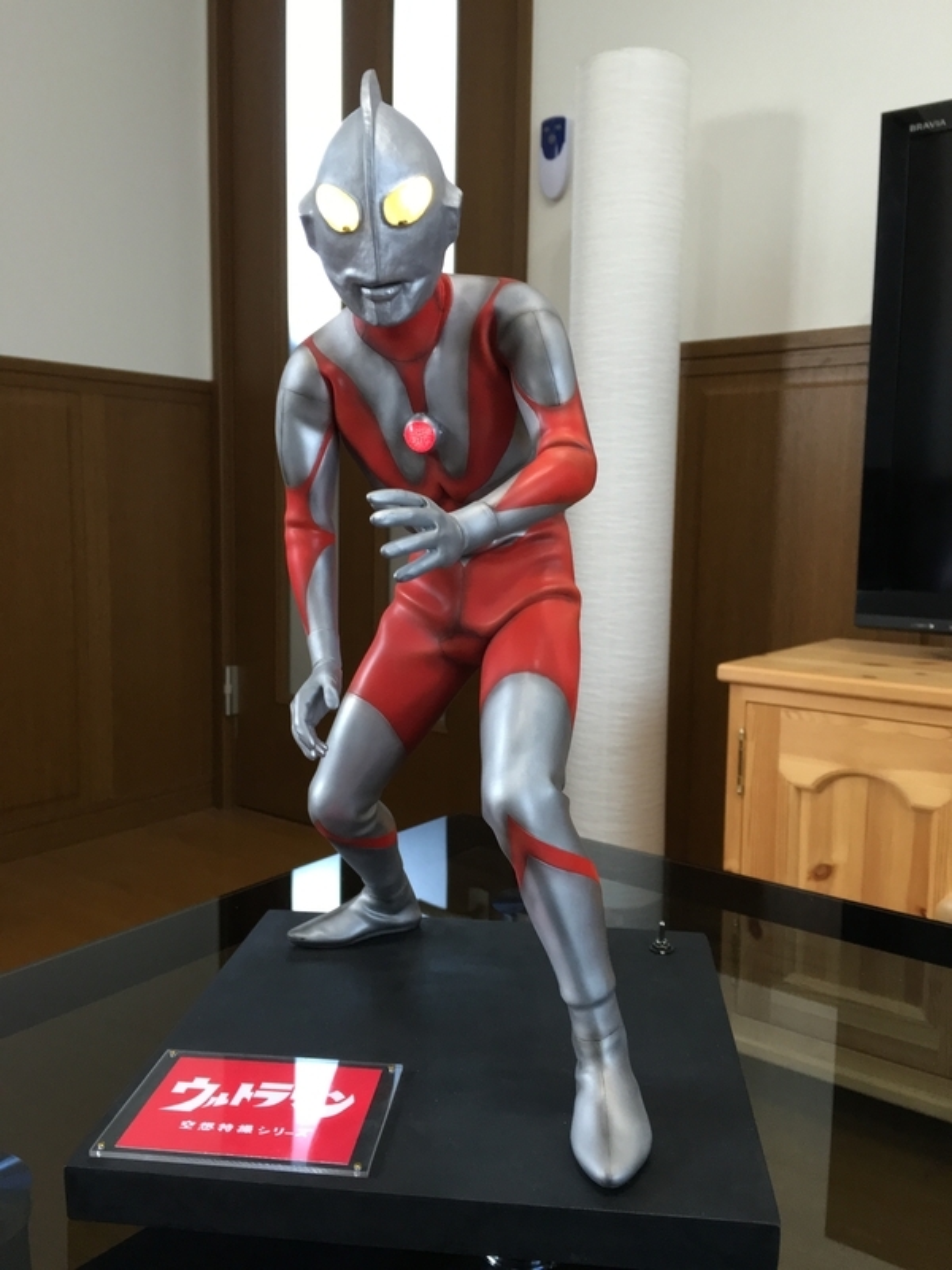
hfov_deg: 48.2
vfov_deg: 61.7
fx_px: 1063
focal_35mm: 29
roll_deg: -0.5
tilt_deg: -5.6
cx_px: 476
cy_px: 635
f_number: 2.2
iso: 125
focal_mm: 4.15
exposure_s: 1/30
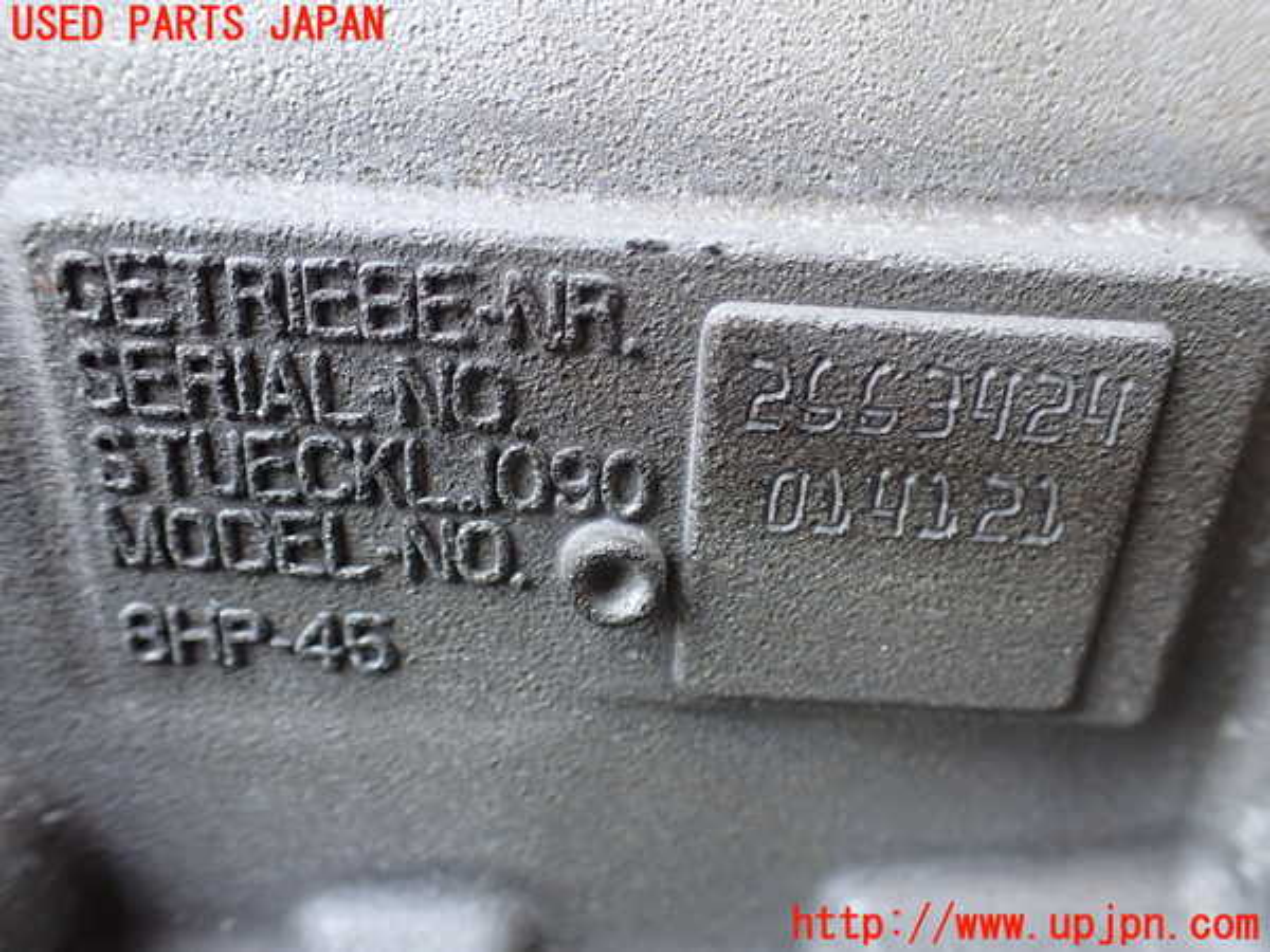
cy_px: 476
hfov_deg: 60.0
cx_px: 635
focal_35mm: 30
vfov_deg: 46.8
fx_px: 1101
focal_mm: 5.4
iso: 320
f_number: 2.3
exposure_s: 1/125
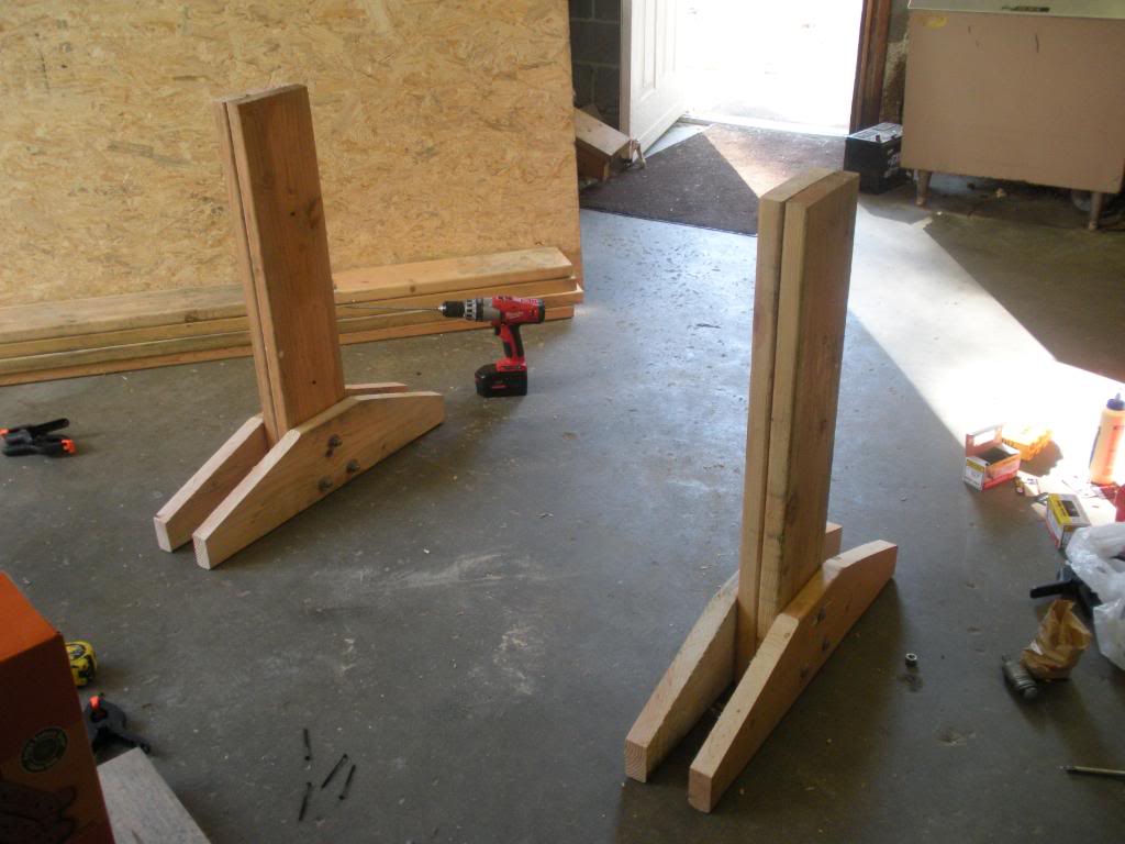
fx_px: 1170
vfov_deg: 39.7
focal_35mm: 36
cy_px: 422
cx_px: 562
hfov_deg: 51.4
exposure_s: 1/55.2
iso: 233
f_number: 3.5
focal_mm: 6.3
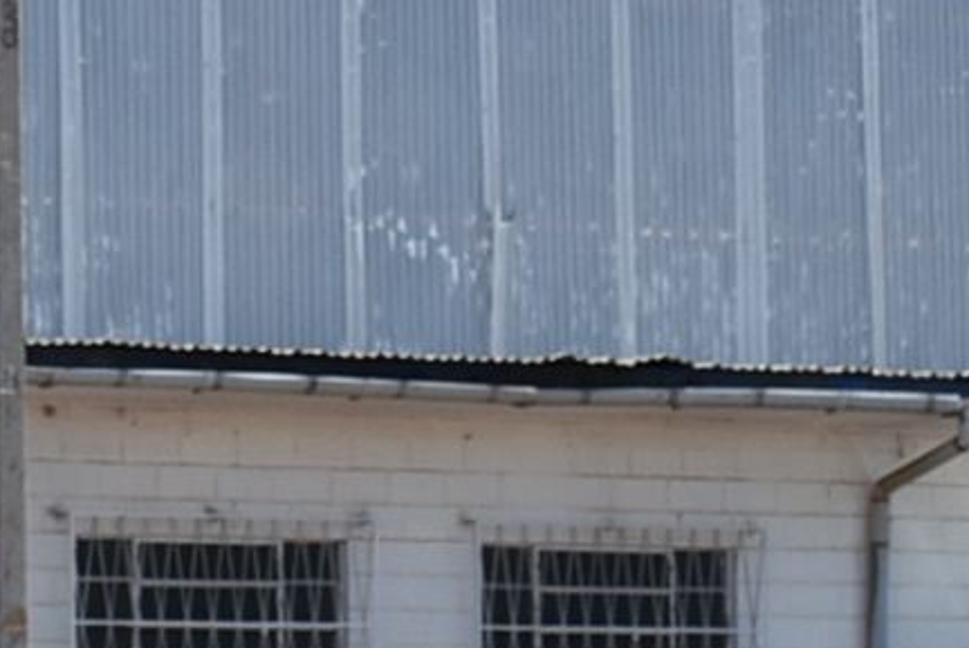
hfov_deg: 7.3
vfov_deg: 4.9
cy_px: -126
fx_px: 7557
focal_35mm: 280
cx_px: 379
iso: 140
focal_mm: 27
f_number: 8
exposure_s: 1/500
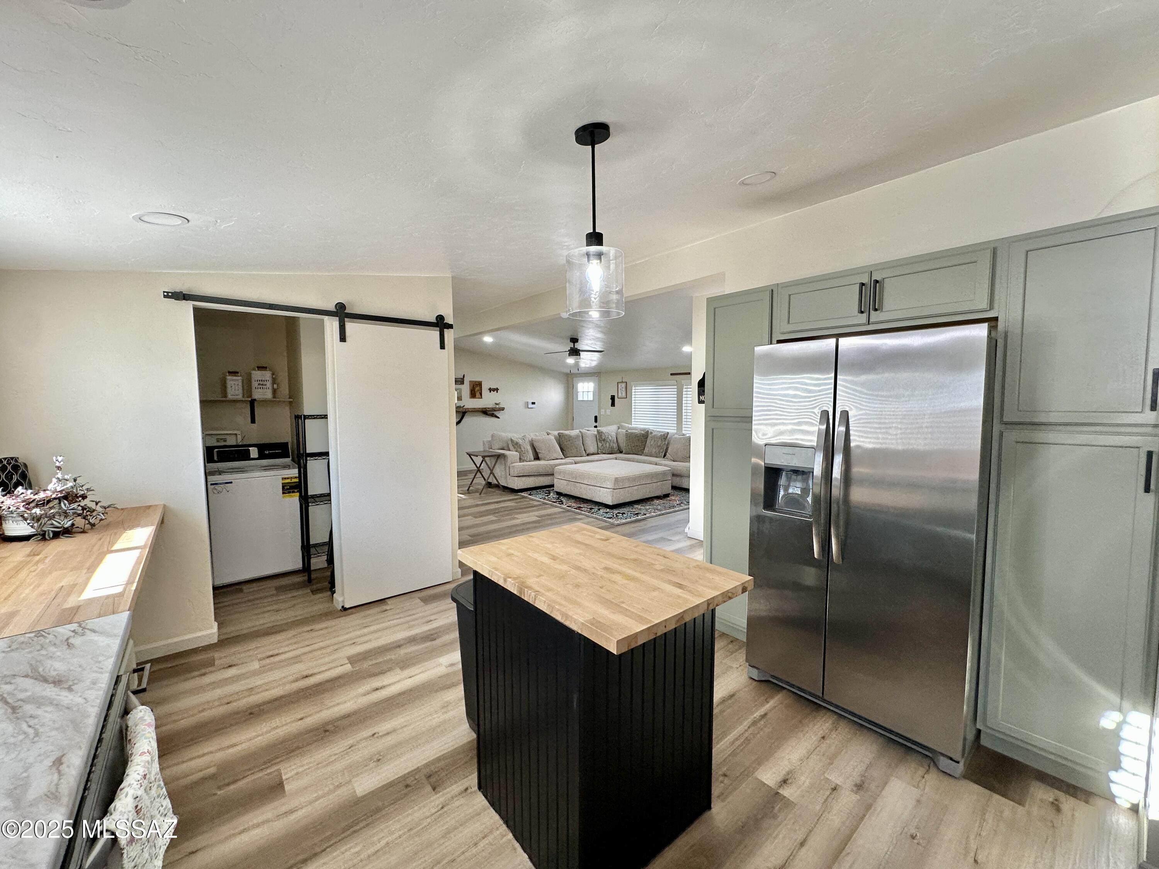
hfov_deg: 102.1
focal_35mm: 14
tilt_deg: -4.8
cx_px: 580
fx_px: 469
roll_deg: +0.4
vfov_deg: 85.7
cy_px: 434
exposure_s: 1/120
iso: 160
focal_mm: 2.22
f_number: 2.2
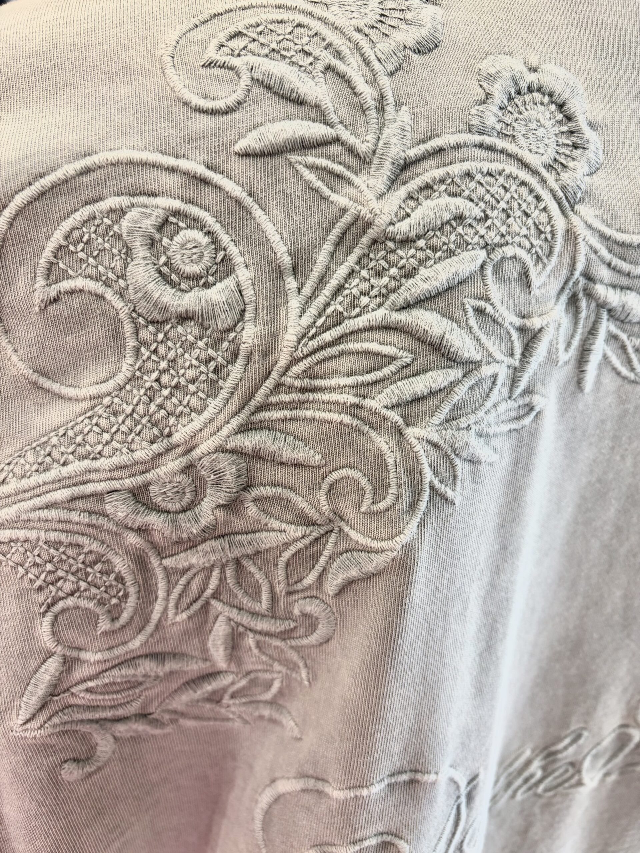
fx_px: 641
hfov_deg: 53.1
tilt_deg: -21.4
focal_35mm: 26
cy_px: 426
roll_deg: -5.8
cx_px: 320
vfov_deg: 67.3
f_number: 1.6
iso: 80
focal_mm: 5.96
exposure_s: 1/49
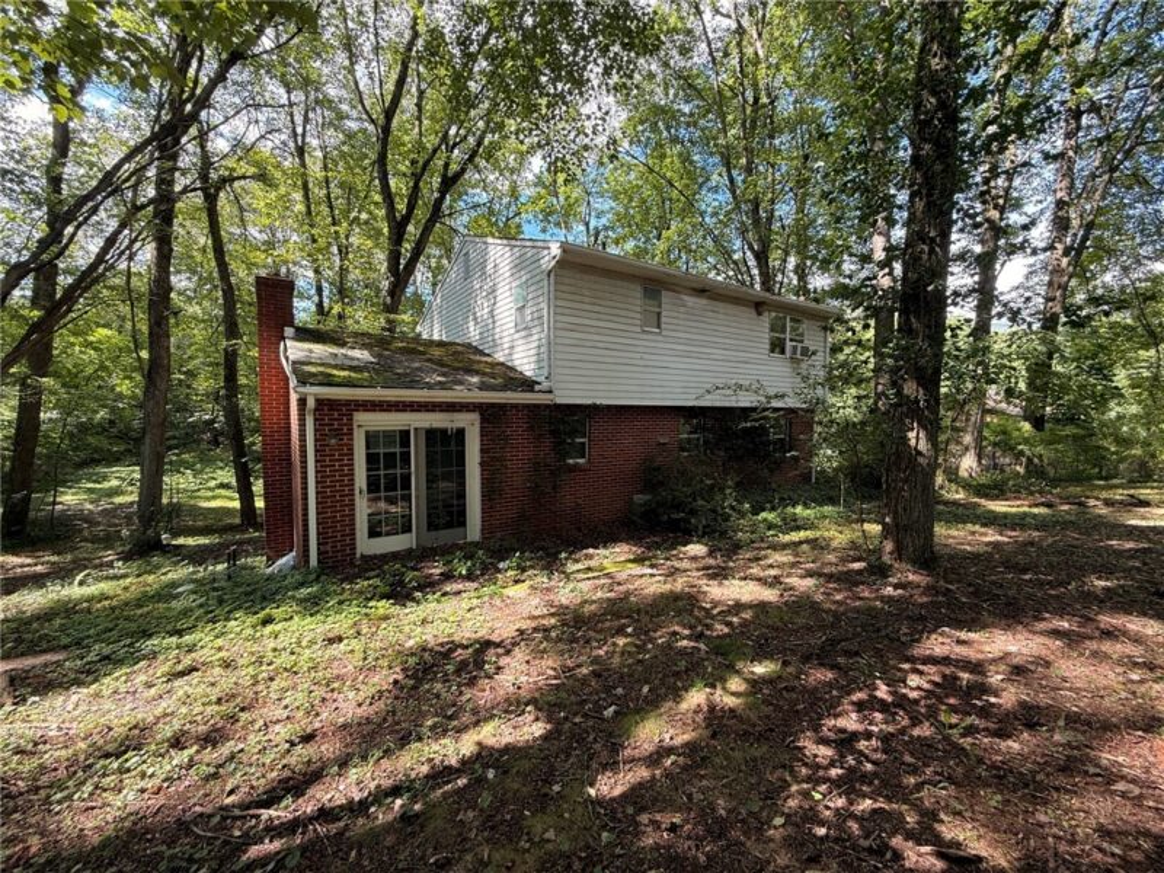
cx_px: 582
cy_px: 436
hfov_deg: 102.1
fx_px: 471
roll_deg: +0.2
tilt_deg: -1.9
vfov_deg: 85.7
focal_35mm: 14
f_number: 2.2
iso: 64
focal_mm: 2.22
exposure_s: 1/125
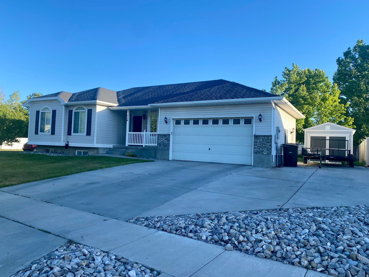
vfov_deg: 53.1
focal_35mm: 26
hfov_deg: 67.3
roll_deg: -2.1
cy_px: 138
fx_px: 277
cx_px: 184
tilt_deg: +1.2
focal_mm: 4.25
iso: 32
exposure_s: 1/871
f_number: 1.8
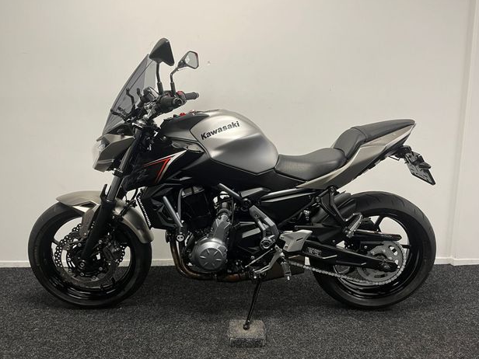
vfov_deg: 51.3
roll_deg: +0.4
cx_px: 236
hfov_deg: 65.3
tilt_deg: -9.6
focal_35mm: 27
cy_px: 184
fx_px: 374
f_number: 1.6
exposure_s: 1/50
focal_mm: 5.1
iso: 100
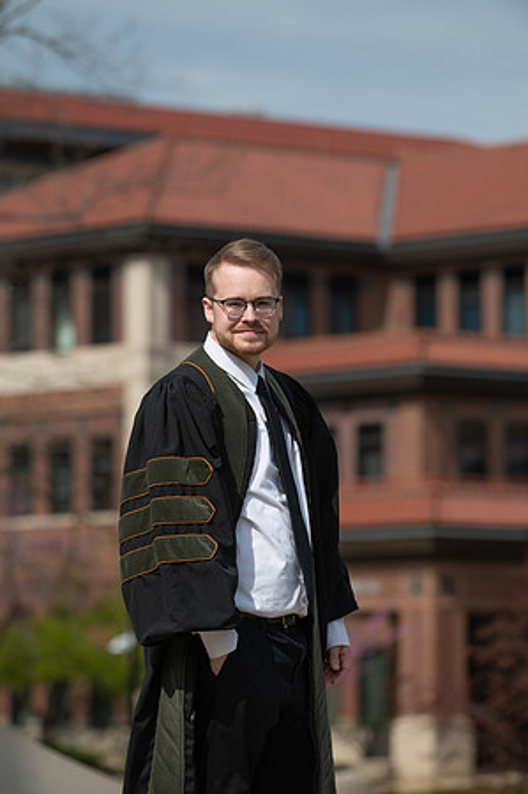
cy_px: 397
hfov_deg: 6.9
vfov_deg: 10.3
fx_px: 4410
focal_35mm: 200
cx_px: 264
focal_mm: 200
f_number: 4.5
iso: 125
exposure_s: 1/800
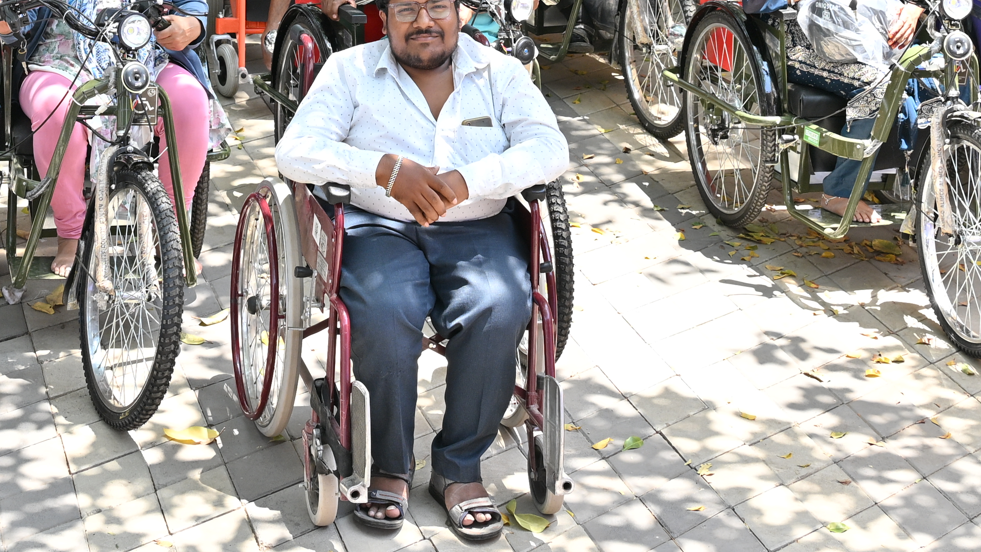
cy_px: -251
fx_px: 2237
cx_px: 321
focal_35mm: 86
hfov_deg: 24.6
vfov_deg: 13.3
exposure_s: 1/160
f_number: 5
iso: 160
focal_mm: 31
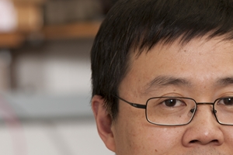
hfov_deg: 4.9
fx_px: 2738
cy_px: 172
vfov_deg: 3.2
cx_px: 240
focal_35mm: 423
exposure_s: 1/25
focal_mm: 140
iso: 100
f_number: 5
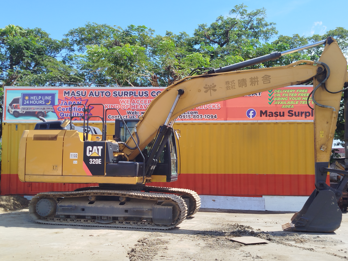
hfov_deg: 49.0
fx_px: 382
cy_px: 137
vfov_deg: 37.7
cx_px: 177
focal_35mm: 38
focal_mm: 5.31
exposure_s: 1/711
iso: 50
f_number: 1.7
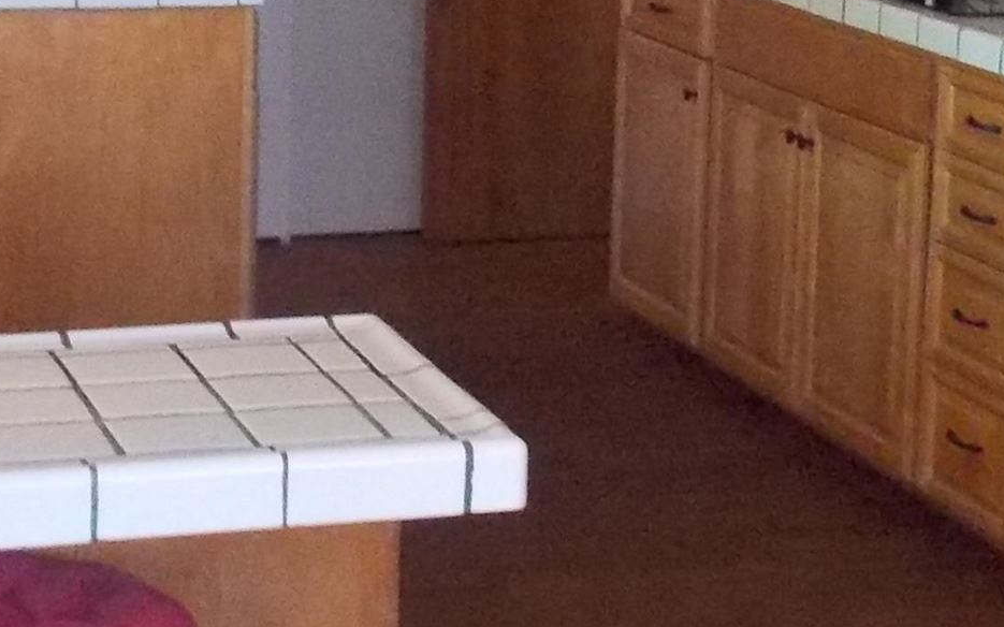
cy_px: -8
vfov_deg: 12.8
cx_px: 568
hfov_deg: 20.6
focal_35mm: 101
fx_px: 2763
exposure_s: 1/30
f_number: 3.3
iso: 640
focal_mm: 4.1
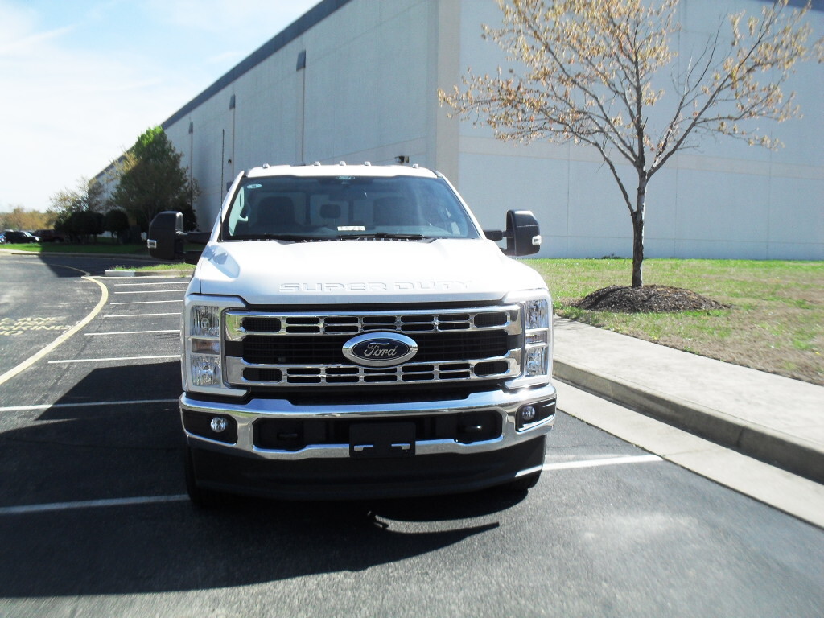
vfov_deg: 40.7
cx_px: 412
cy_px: 309
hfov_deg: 52.6
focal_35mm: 35
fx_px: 833
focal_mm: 6.3
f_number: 8.4
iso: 100
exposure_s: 1/125
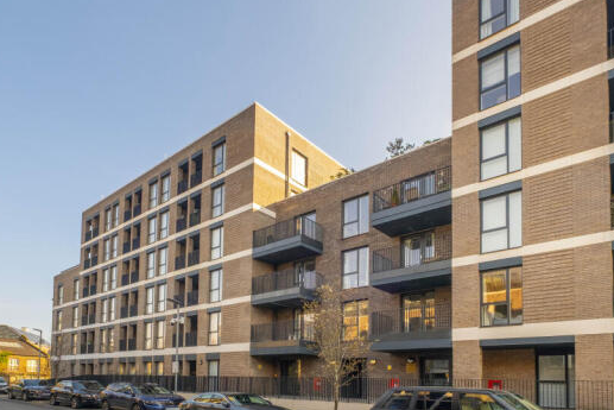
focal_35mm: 19
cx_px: 334
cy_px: 235
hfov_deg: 86.7
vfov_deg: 64.3
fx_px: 324
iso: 400
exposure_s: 1/500
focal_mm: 10
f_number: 5.6
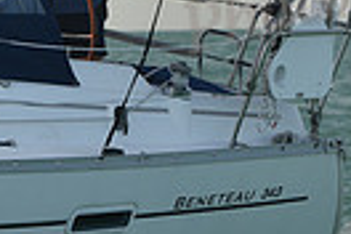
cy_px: -116
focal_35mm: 485
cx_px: 48
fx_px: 4728
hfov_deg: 4.2
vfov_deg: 2.8
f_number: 4.5
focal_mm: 110
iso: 250
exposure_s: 1/800
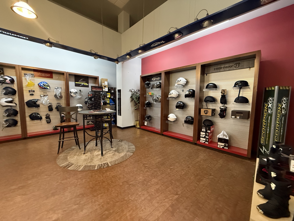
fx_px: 119
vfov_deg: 85.7
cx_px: 147
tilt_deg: -5.3
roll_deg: -1.1
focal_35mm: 14
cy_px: 110
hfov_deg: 102.1
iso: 640
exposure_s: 1/60
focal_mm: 2.22
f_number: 2.2
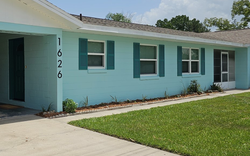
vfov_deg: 30.5
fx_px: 286
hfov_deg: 45.5
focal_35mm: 42
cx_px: 60
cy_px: 70
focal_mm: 6.3
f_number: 1.7
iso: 10
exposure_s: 1/1588
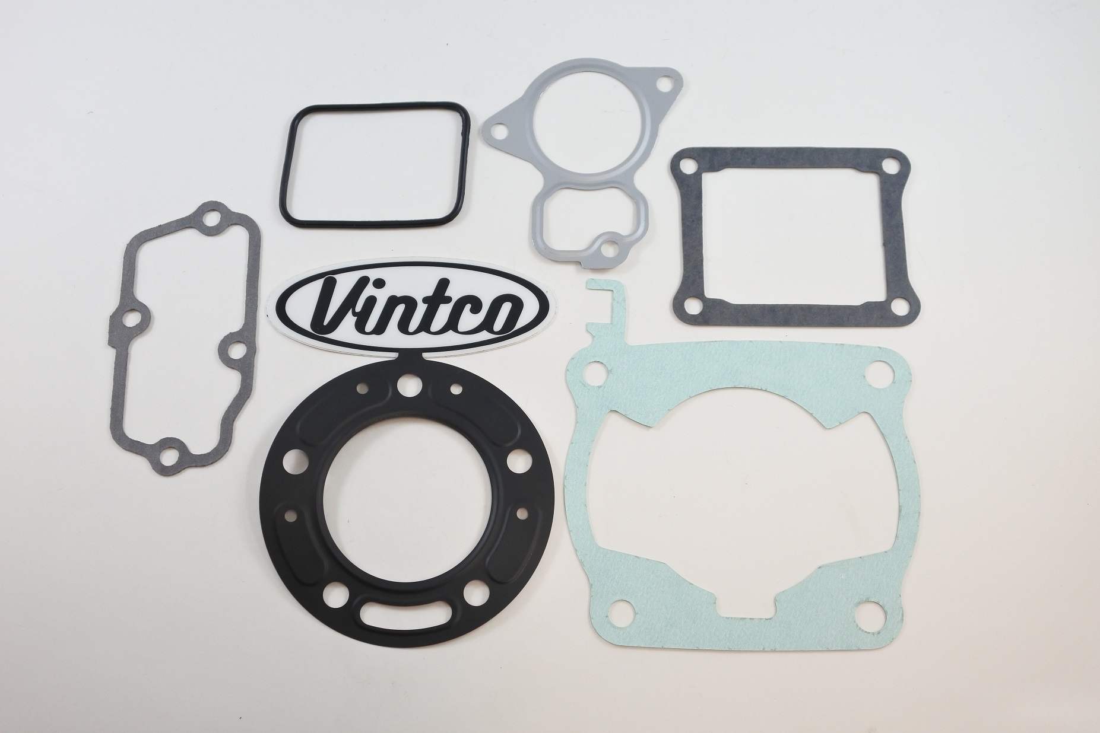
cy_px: 366
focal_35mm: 40
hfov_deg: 48.5
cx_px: 550
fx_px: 1222
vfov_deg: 33.4
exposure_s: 1/125
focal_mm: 15
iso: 400
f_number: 4.2
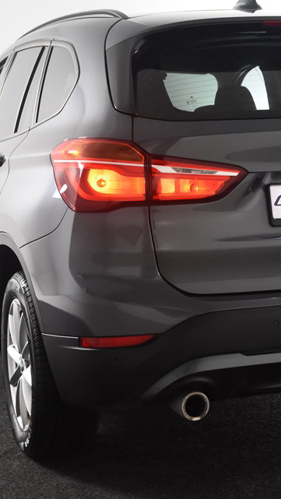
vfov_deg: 27.2
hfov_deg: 15.5
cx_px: 216
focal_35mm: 78
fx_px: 1030
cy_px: 236
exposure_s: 1/80
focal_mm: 31
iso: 1600
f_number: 4.5
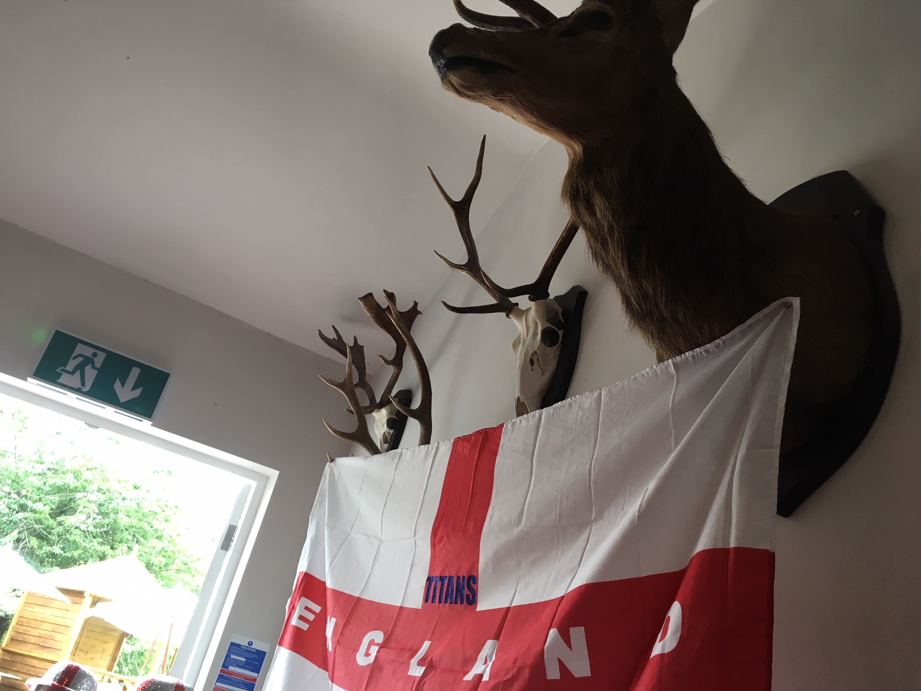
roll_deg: -15.2
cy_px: 346
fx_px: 772
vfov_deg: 48.2
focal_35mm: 29
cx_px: 460
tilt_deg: +24.4
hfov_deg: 61.7
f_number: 2.2
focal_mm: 4.15
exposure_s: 1/33
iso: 32
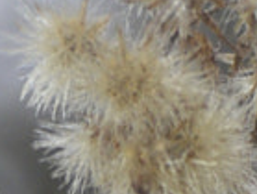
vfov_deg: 1.6
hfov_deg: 2.2
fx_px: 6770
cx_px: 44
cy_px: 717
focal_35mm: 910
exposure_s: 1/125
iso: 280
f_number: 5.6
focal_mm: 55
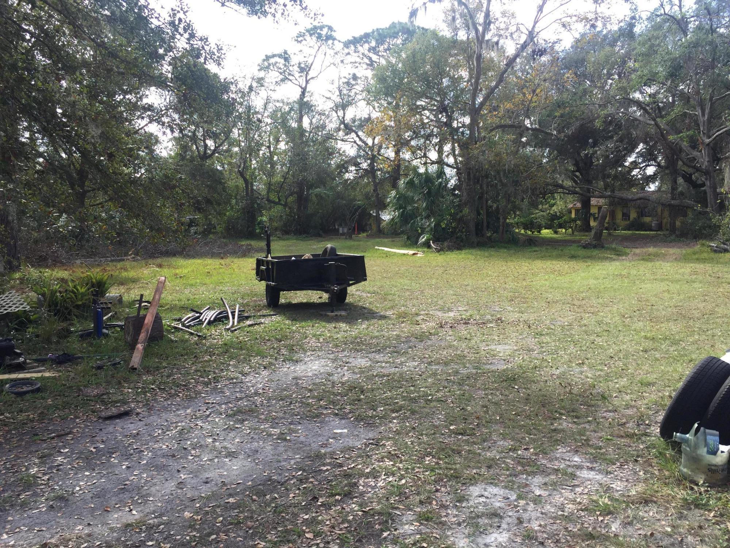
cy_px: 274
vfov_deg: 48.2
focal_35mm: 29
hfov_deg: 61.7
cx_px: 365
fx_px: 612
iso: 32
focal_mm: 4.15
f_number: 2.2
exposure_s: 1/608
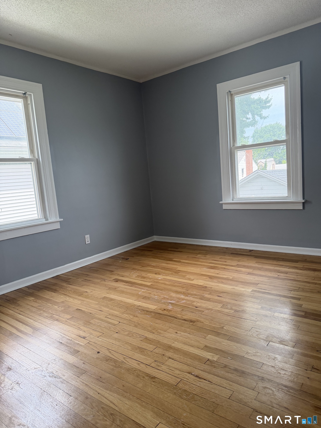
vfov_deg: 71.6
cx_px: 160
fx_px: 297
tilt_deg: -6.8
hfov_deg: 56.8
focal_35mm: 24
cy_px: 214
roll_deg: +4.7
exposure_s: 1/211
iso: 160
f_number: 1.78
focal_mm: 6.76
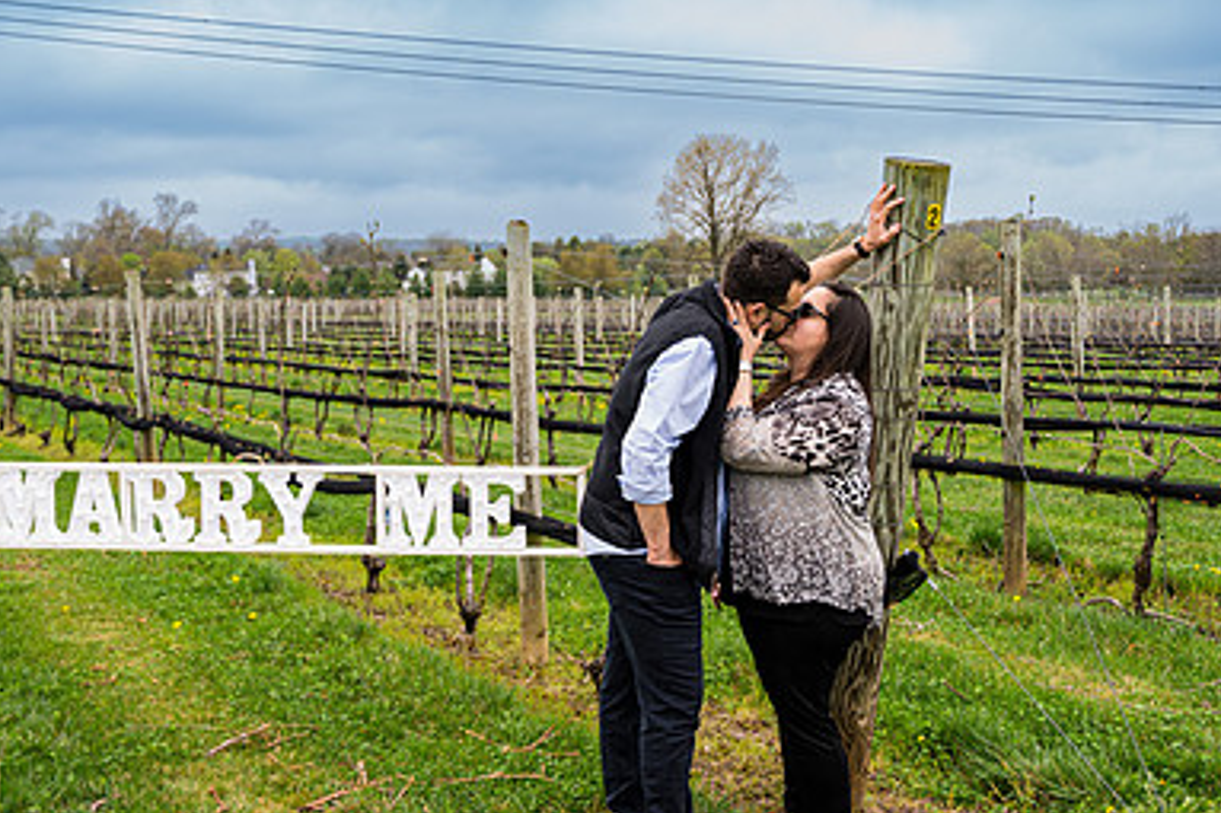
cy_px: 384
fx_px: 1492
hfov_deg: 44.5
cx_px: 620
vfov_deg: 30.5
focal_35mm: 44
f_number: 4
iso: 64
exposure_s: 1/200
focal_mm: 28.5
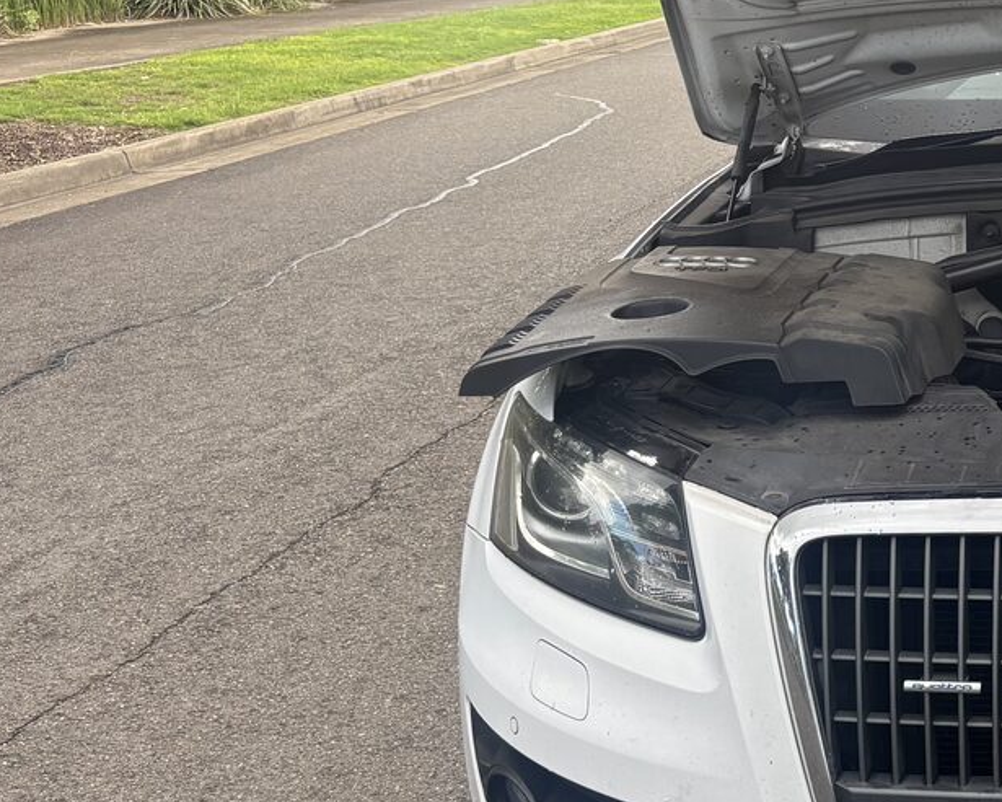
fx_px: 1957
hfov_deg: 25.7
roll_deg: -0.3
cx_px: 1209
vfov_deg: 23.0
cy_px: 245
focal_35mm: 66
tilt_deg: -9.4
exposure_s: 1/346
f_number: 1.6
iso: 50
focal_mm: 5.96
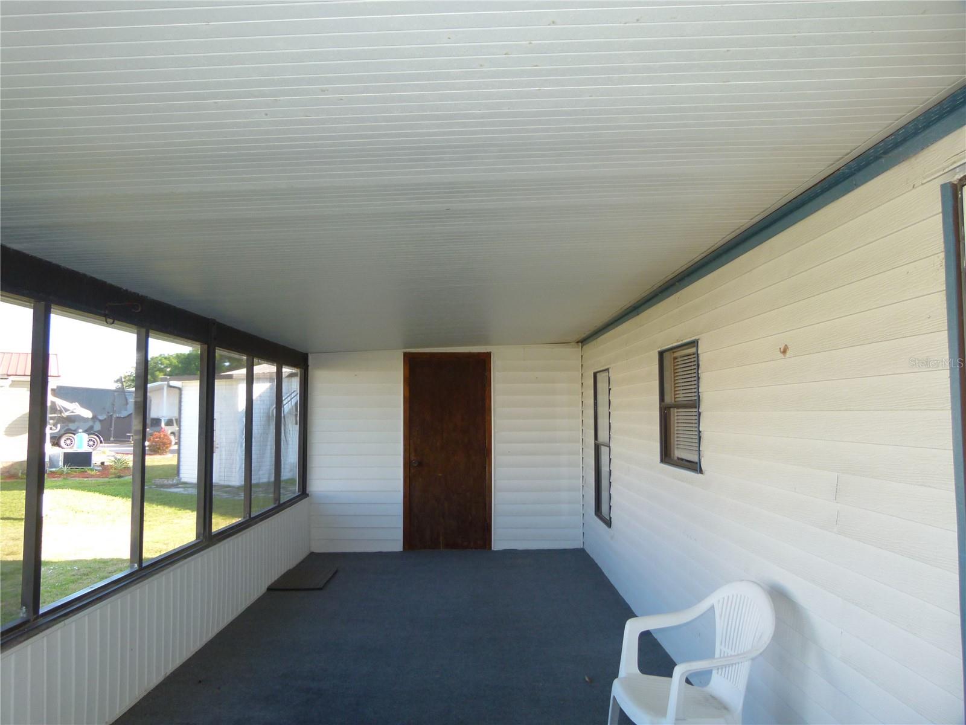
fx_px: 698
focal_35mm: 25
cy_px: 362
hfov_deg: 69.4
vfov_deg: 54.9
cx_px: 483
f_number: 3.2
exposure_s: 1/125
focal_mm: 4.5
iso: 100
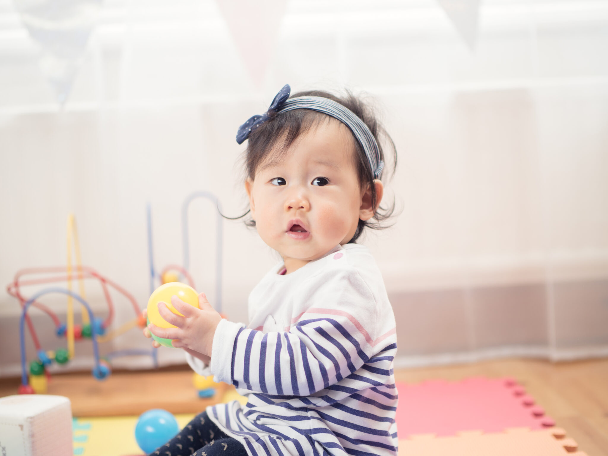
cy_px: 228
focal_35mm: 86
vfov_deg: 17.2
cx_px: 304
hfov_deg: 22.8
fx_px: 1511
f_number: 1.4
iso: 200
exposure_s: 1/200
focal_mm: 43
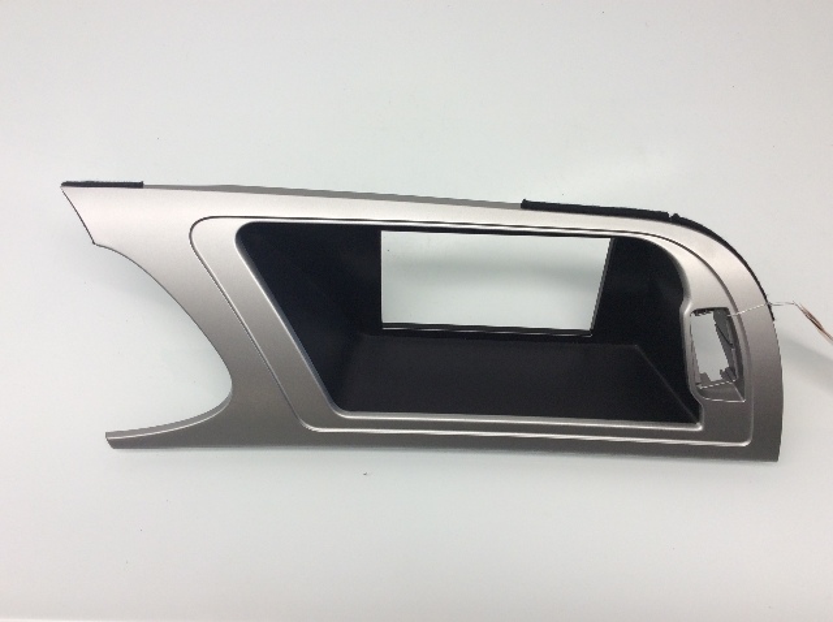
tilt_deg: -59.4
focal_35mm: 32
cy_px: 311
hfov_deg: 56.9
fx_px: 769
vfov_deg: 44.1
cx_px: 416
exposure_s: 1/60
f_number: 2.4
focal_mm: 3.3
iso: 40
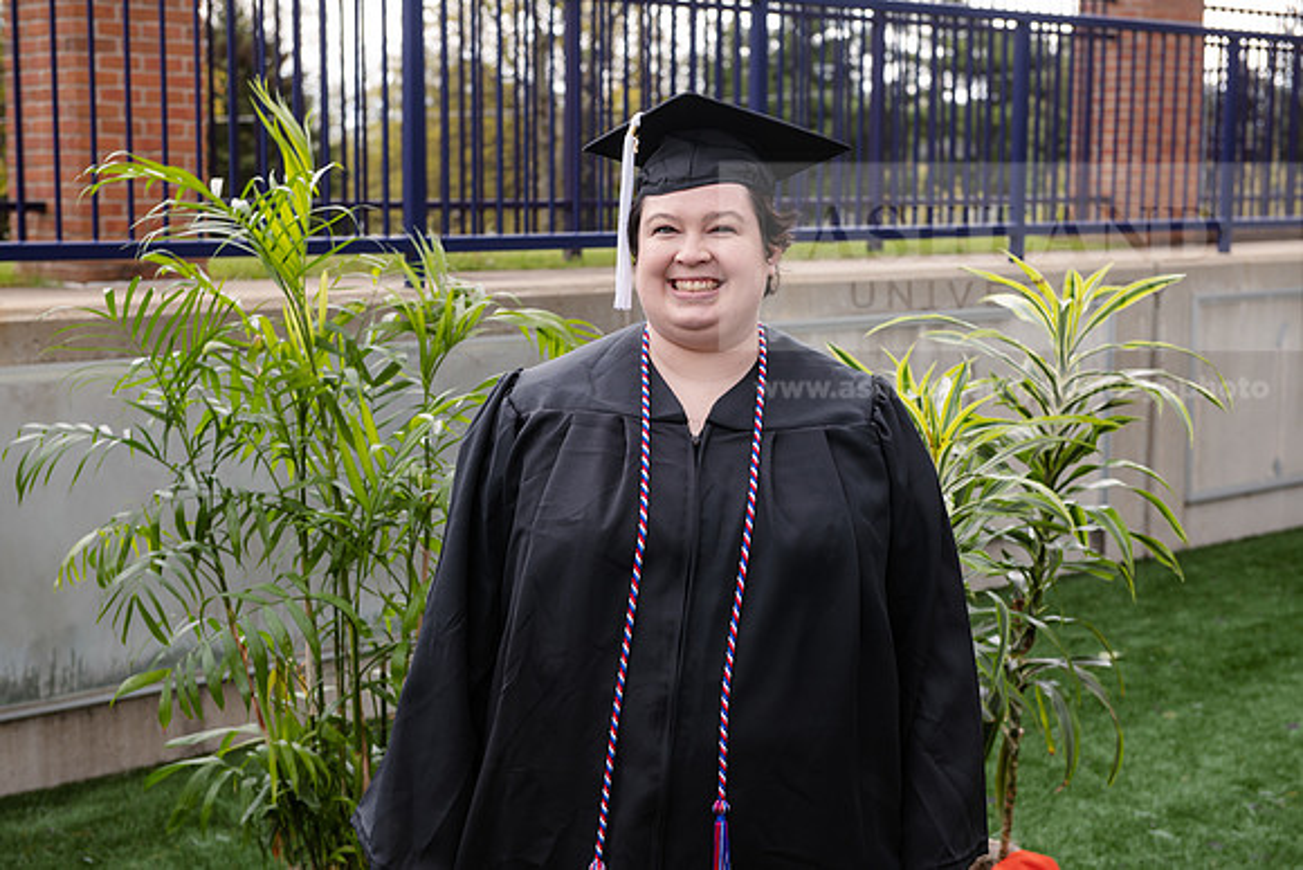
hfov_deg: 33.4
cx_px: 652
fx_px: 2172
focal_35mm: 60
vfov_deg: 22.6
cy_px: 435
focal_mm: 60
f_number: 5.6
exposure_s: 1/200
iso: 250
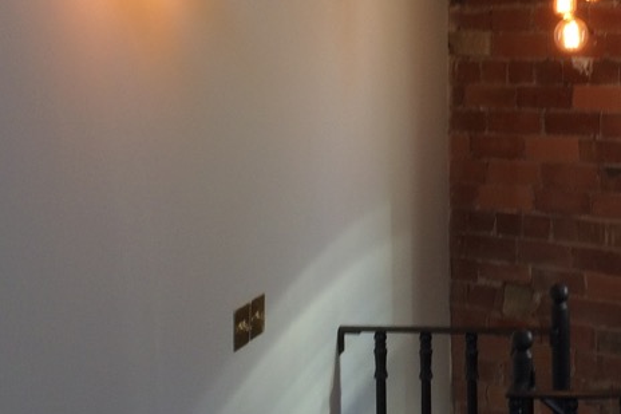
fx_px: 1345
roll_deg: +1.2
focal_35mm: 78
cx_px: 546
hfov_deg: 25.3
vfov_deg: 17.1
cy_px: 3
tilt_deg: -1.5
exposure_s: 1/50
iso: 32
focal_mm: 4.15
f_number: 2.2
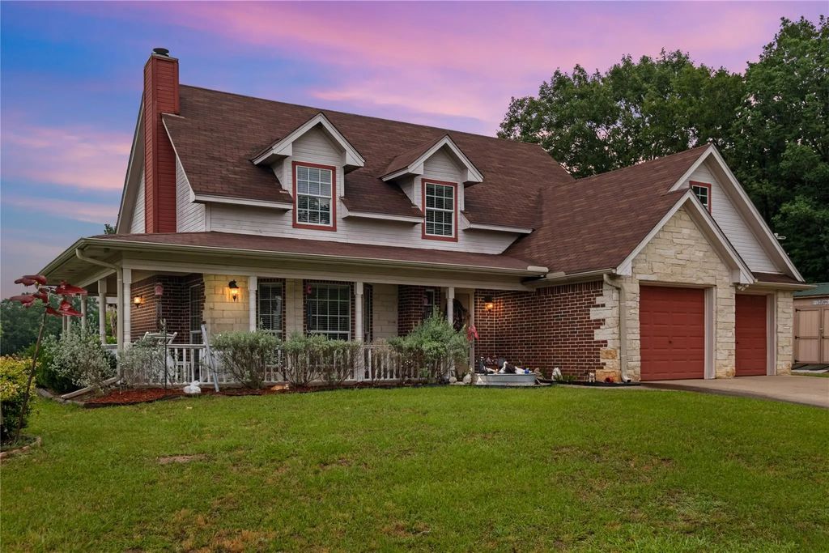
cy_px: 276
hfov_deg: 57.2
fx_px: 760
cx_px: 414
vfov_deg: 40.0
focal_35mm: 33
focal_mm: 21.9
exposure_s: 1/125
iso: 160
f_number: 6.4
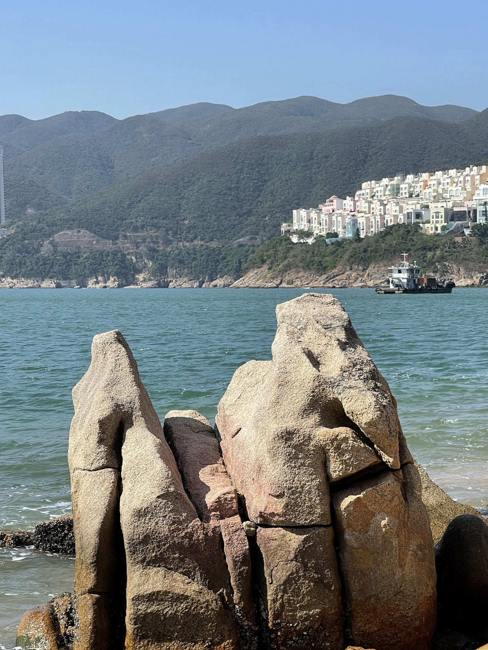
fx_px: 1598
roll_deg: -0.1
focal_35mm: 85
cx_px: 319
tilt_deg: -5.9
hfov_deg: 17.3
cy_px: 420
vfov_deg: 22.9
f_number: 2.2
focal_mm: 7.5
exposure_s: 1/1004
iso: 20
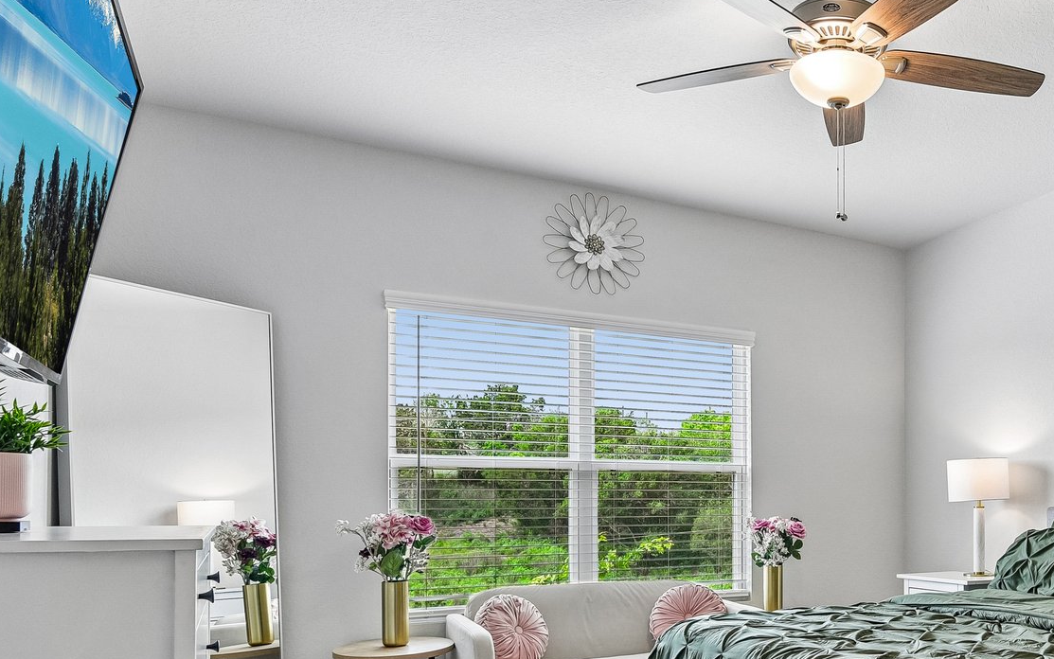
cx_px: 881
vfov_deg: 40.6
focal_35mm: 30
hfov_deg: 57.0
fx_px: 862
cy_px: 499
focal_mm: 16
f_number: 8
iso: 900
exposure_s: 1/15
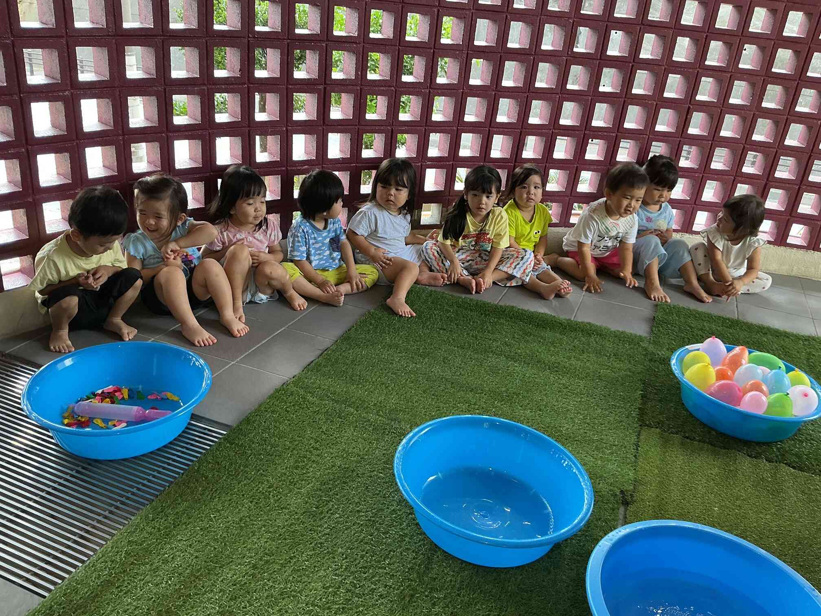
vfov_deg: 48.2
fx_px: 688
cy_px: 308
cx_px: 410
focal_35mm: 29
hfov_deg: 61.7
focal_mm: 3
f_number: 1.8
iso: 50
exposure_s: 1/60
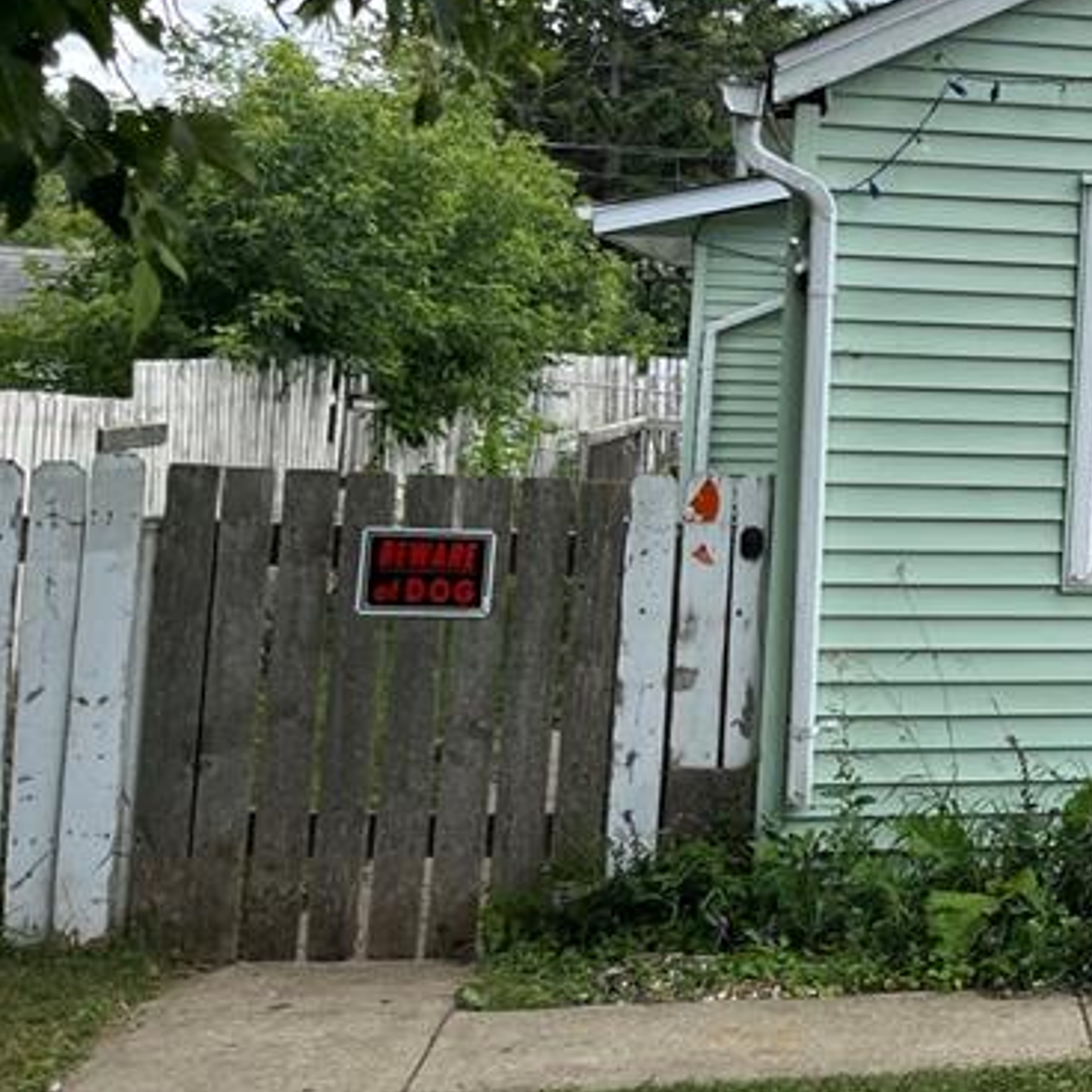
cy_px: 193
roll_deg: -1.7
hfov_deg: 23.2
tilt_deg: +2.9
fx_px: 2284
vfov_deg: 26.3
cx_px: 1490
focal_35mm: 64
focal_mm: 5.1
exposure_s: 1/2062
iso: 50
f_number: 1.6
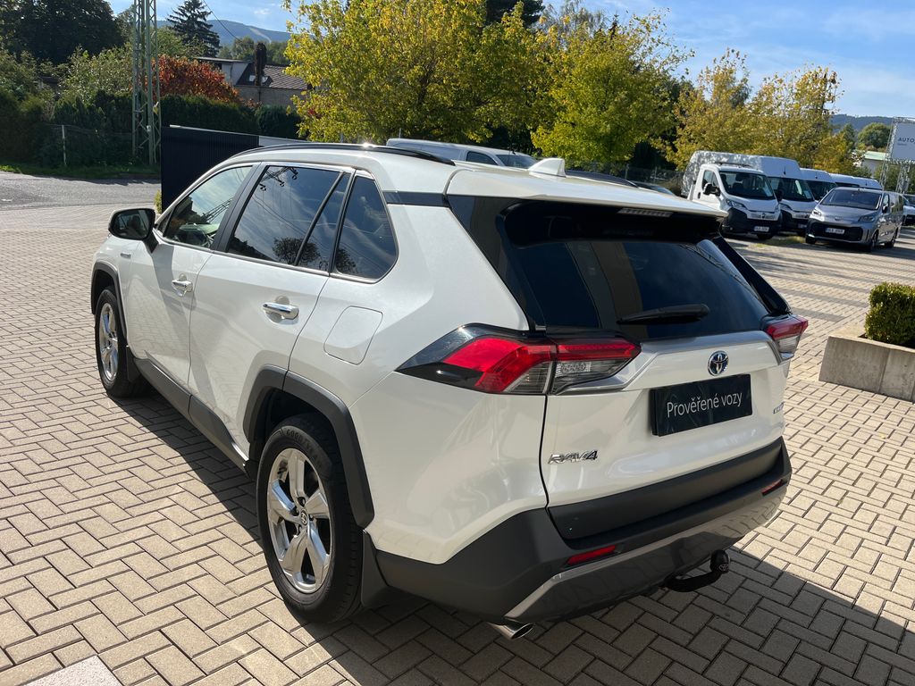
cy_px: 343
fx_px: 687
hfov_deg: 67.3
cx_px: 458
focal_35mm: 26
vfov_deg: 53.1
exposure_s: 1/3311
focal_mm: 5.1
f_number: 1.6
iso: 50
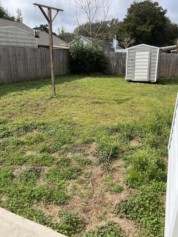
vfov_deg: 67.3
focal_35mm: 26
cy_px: 118
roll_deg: -1.8
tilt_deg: -17.1
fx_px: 178
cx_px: 89
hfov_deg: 53.1
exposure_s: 1/3257
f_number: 1.5
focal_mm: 5.7
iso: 50
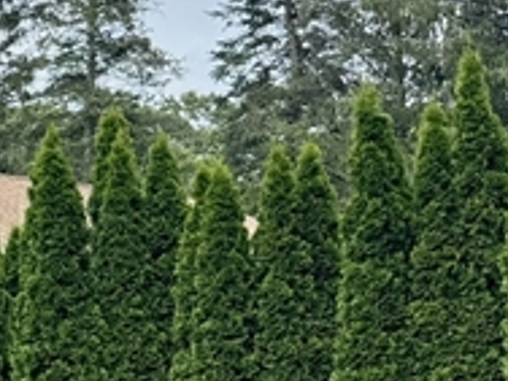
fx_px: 1922
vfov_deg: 11.3
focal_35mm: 131
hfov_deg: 11.8
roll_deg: +1.1
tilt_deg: +3.7
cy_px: 289
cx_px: -776
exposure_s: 1/2252
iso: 80
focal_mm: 6.76
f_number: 1.78
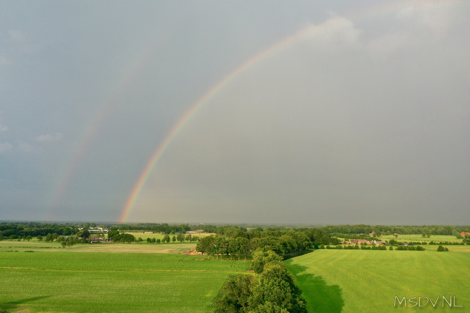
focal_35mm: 28
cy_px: 156
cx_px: 235
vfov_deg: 46.4
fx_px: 365
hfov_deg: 65.5
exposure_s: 1/400
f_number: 5.6
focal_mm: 10.26
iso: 200
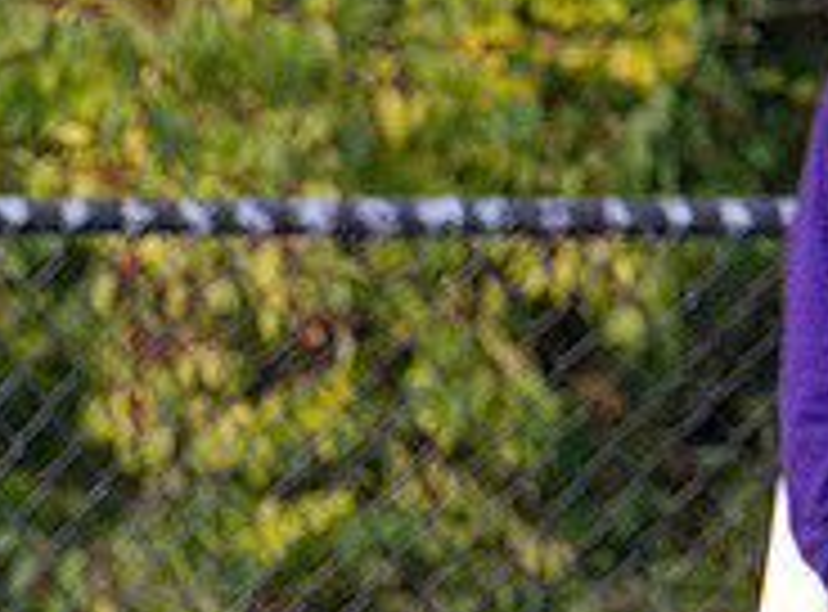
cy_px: 909
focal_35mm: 2510
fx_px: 59726
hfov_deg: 0.8
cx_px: -200
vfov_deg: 0.6
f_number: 4.5
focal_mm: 400
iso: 2200
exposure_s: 1/2500
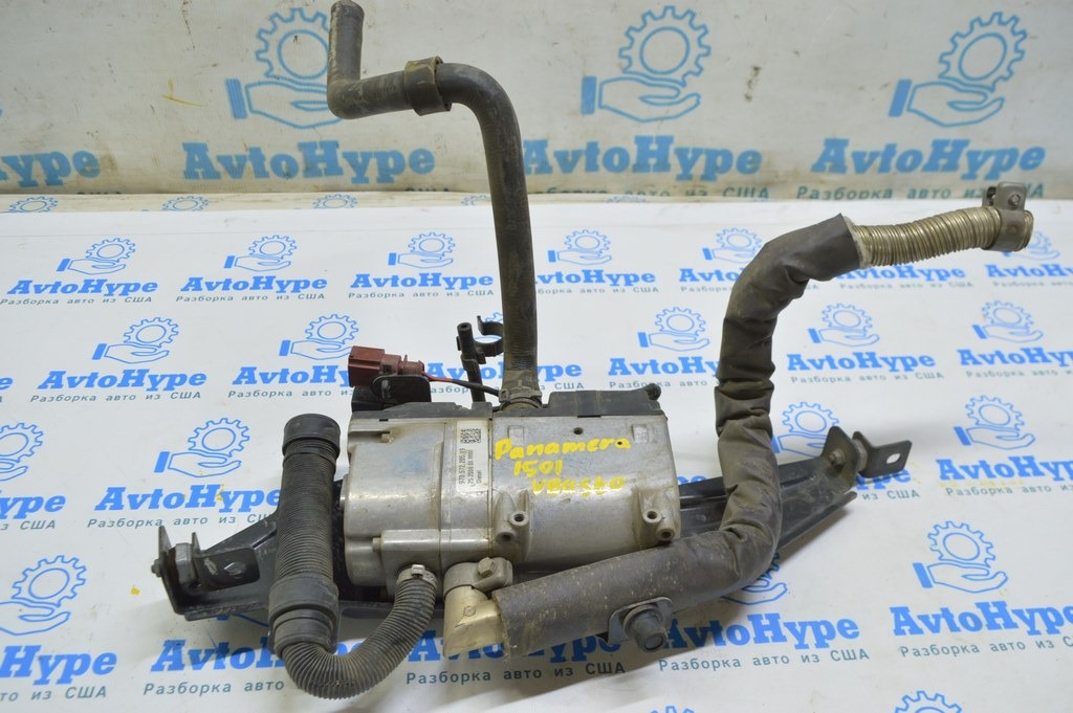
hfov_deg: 62.0
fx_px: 893
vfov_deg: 43.5
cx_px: 536
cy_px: 356
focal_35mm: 30
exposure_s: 1/20
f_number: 5.6
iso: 400
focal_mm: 20
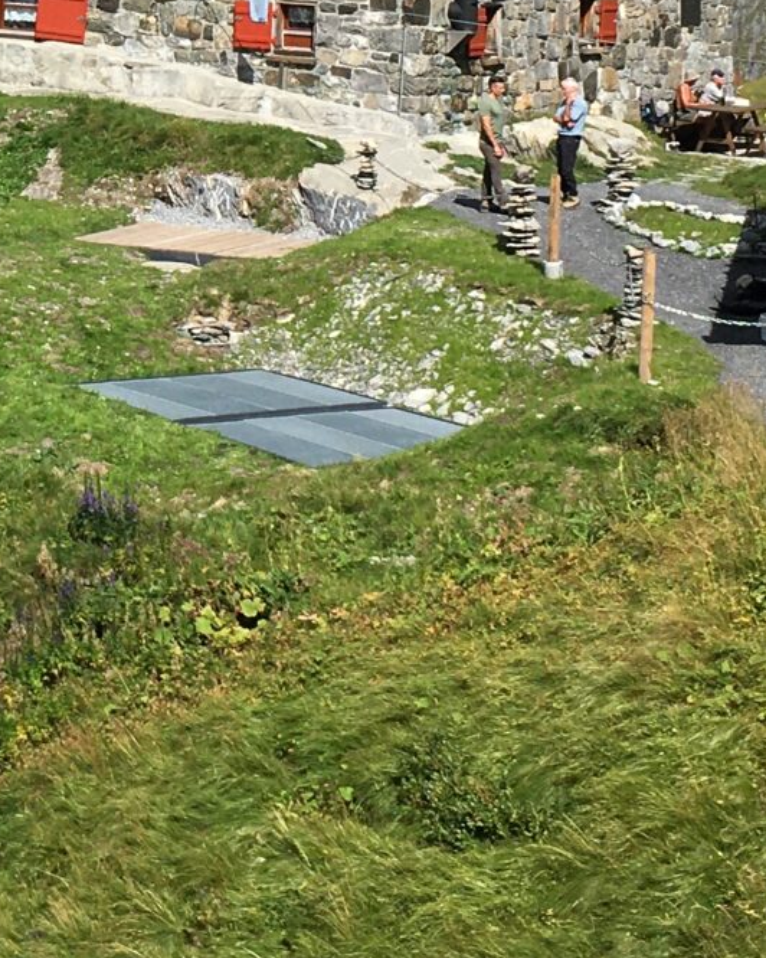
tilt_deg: -3.3
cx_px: -184
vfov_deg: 17.2
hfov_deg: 13.7
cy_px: -30
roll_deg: -0.8
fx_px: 3089
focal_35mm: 109
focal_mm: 4.15
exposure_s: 1/1672
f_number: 2.2
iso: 25
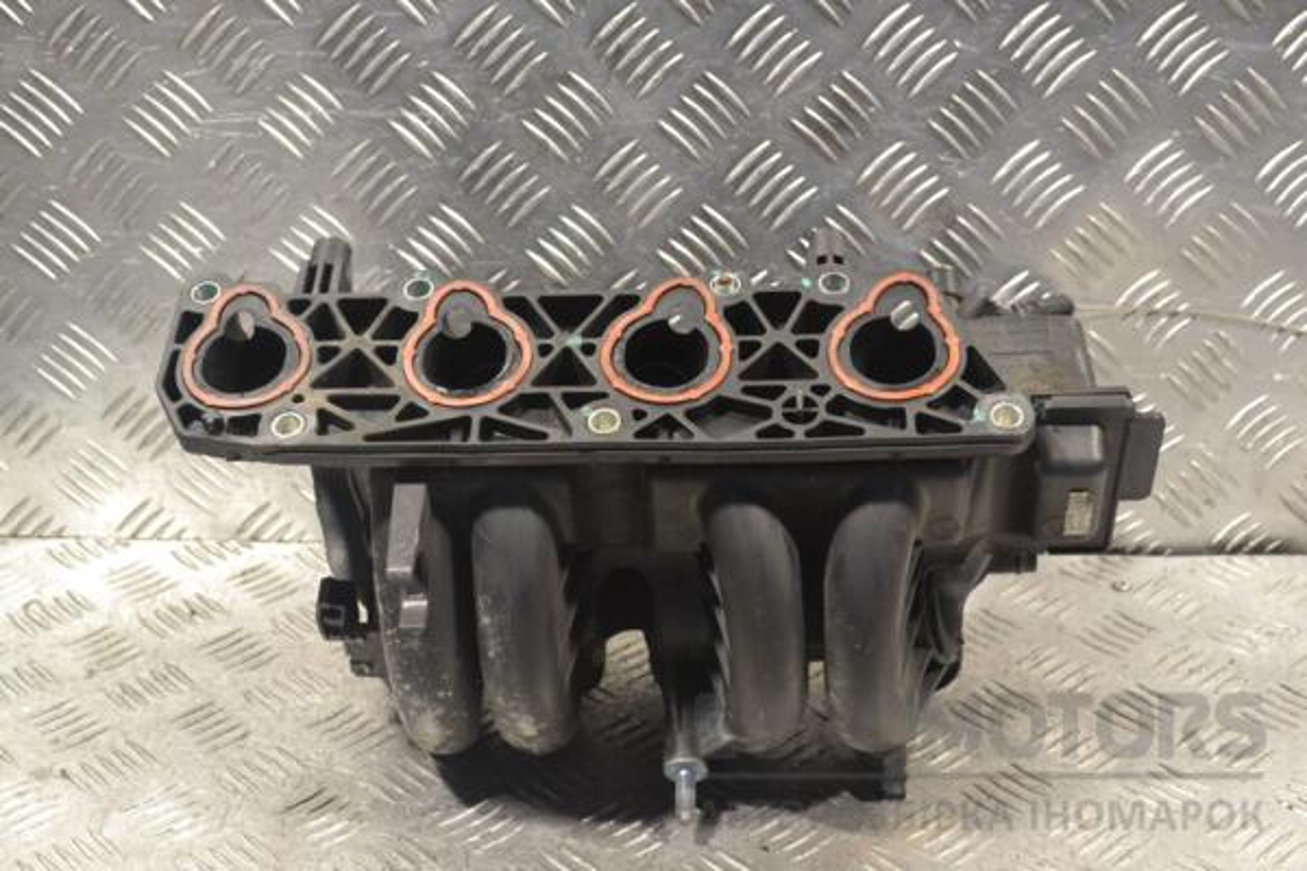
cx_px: 654
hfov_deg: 36.9
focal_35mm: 54
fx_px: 1960
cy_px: 436
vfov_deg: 25.1
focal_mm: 36
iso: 3200
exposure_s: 1/200
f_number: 7.1
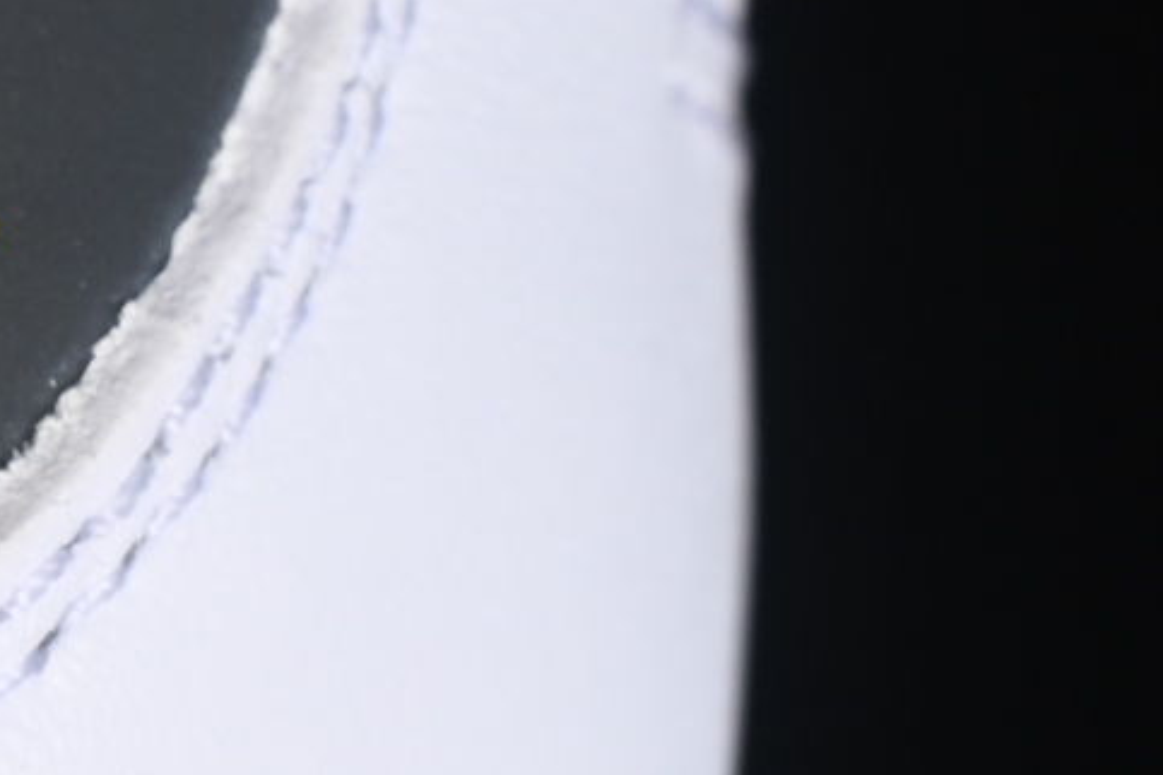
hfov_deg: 4.7
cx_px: -1098
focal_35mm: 432
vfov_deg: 3.2
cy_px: 284
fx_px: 13955
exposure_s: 1/80
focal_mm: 50
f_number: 7.1
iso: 160
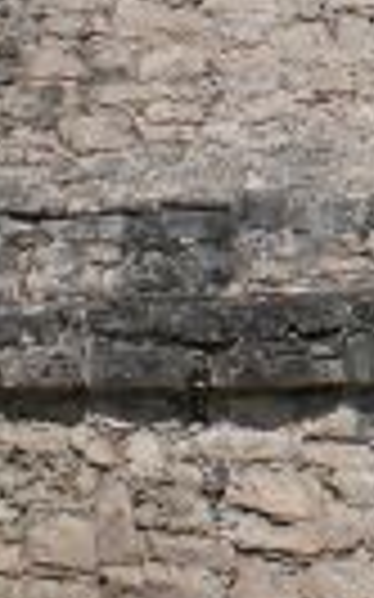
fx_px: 3918
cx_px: 924
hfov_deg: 5.3
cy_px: -146
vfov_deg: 8.6
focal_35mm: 240
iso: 100
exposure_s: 1/1250
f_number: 5.6
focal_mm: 26
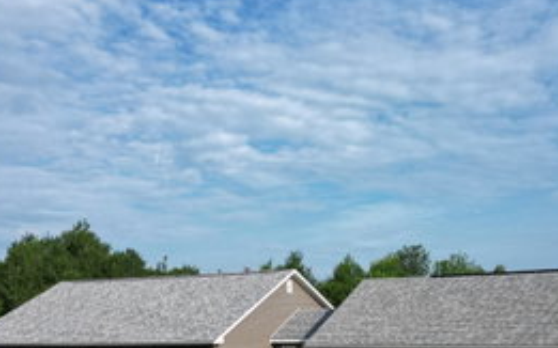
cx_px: 346
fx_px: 760
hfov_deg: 40.1
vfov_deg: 25.2
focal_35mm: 50
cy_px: 299
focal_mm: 6.72
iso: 100
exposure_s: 1/3000
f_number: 1.7
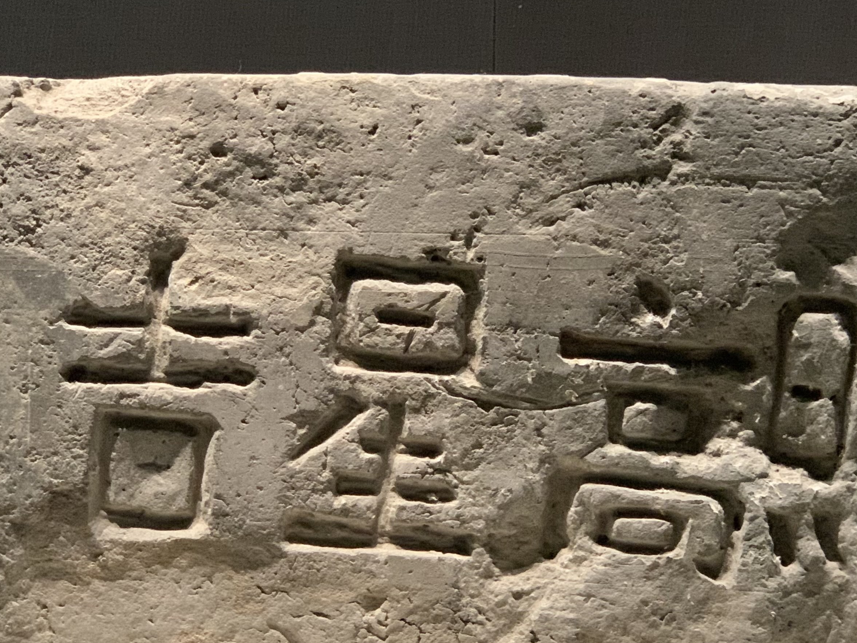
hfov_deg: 23.8
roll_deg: +1.3
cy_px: 357
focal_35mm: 82
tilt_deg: -2.8
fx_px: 2030
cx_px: 496
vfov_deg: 18.0
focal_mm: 6
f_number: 2.4
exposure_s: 1/40
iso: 500
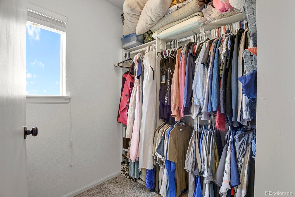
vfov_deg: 70.4
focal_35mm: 17
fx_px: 139
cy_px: 98
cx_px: 148
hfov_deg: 93.3
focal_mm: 17
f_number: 8
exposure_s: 6
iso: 250
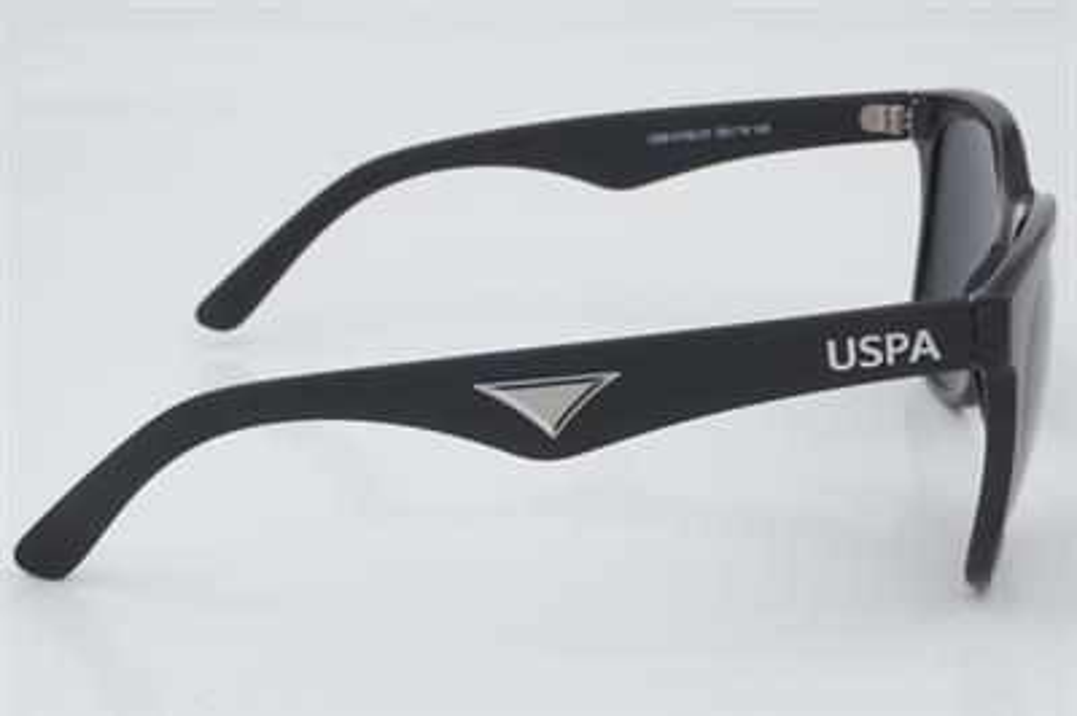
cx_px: 538
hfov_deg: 27.0
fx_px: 2242
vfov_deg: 18.2
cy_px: 358
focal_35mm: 75
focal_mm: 50
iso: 100
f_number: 32
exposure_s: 1/3
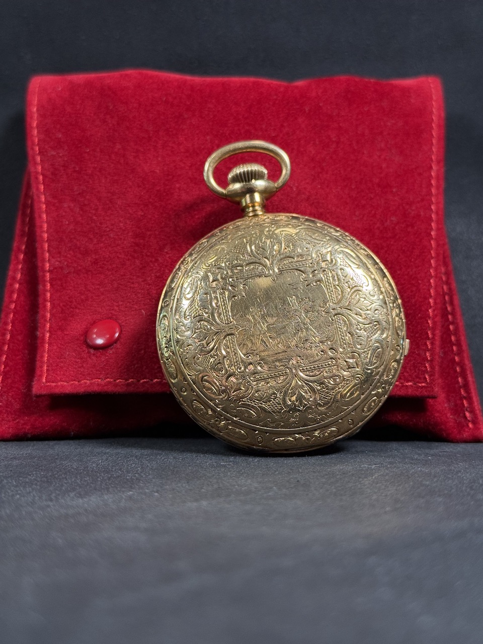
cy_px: 322
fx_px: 893
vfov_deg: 39.7
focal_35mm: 48
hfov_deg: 30.3
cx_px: 242
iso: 100
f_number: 1.78
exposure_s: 1/60
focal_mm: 6.76
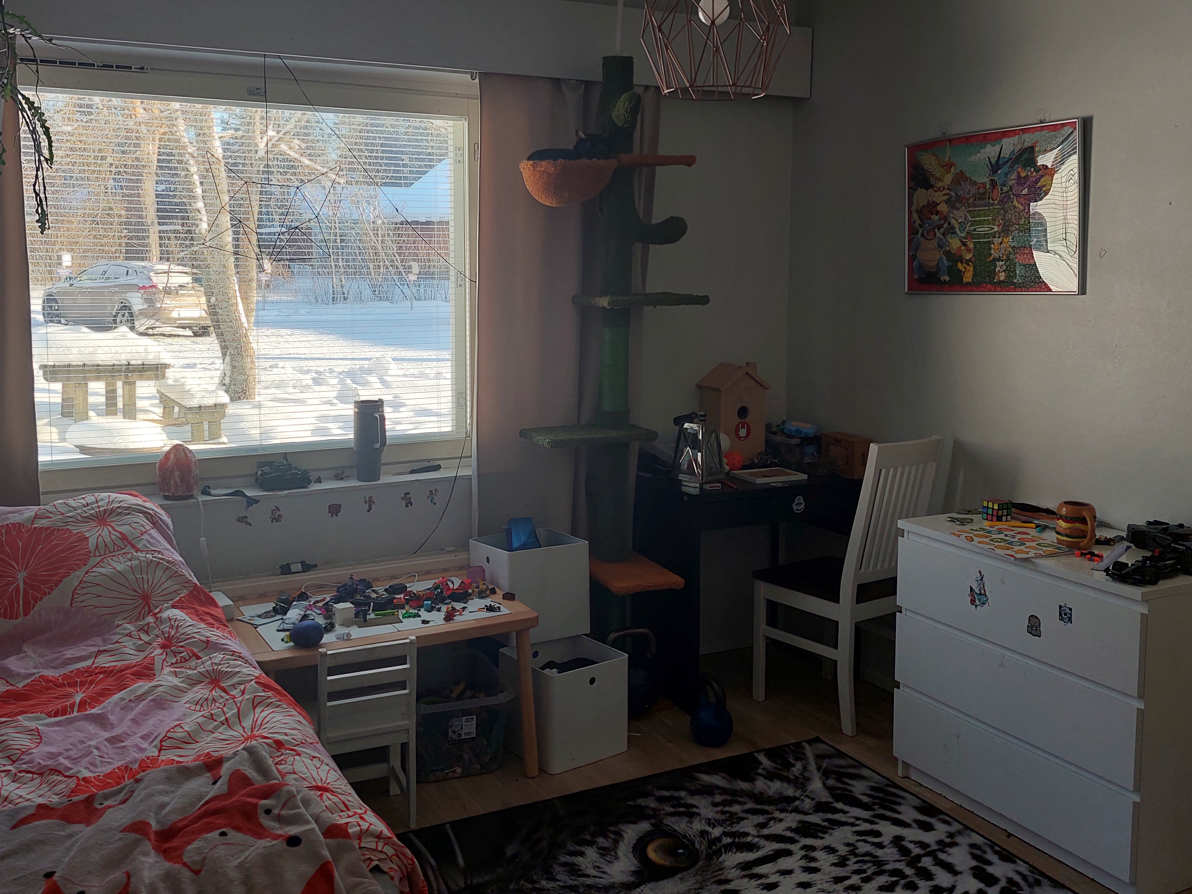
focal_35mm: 33
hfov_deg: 55.4
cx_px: 596
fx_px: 1136
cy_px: 369
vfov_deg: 42.8
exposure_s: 1/100
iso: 64
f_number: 1.8
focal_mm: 5.23
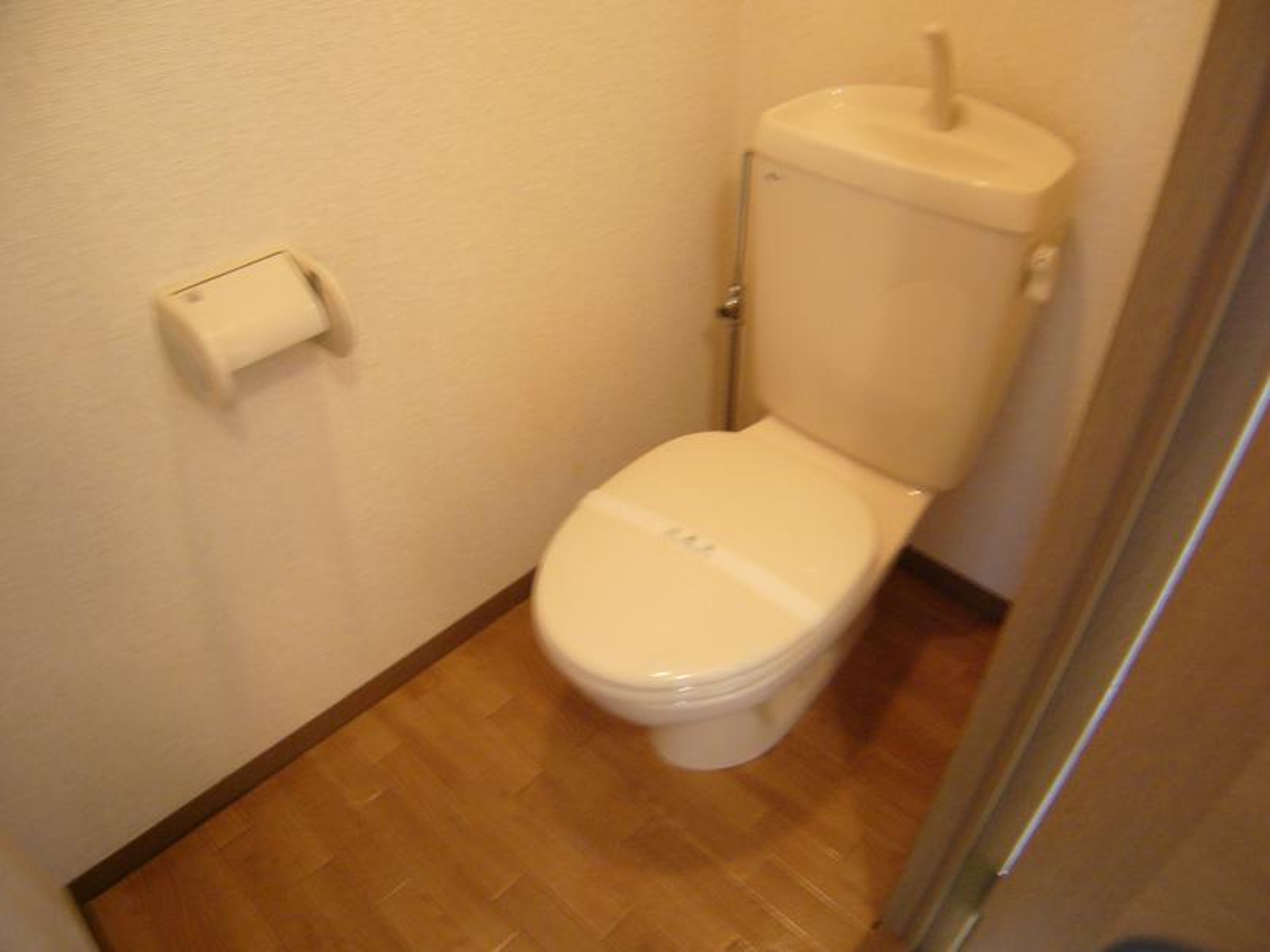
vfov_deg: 40.7
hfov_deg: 52.6
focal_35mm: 35
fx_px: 1284
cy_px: 476
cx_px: 635
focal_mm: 5.8
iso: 200
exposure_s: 1/8
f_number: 2.8
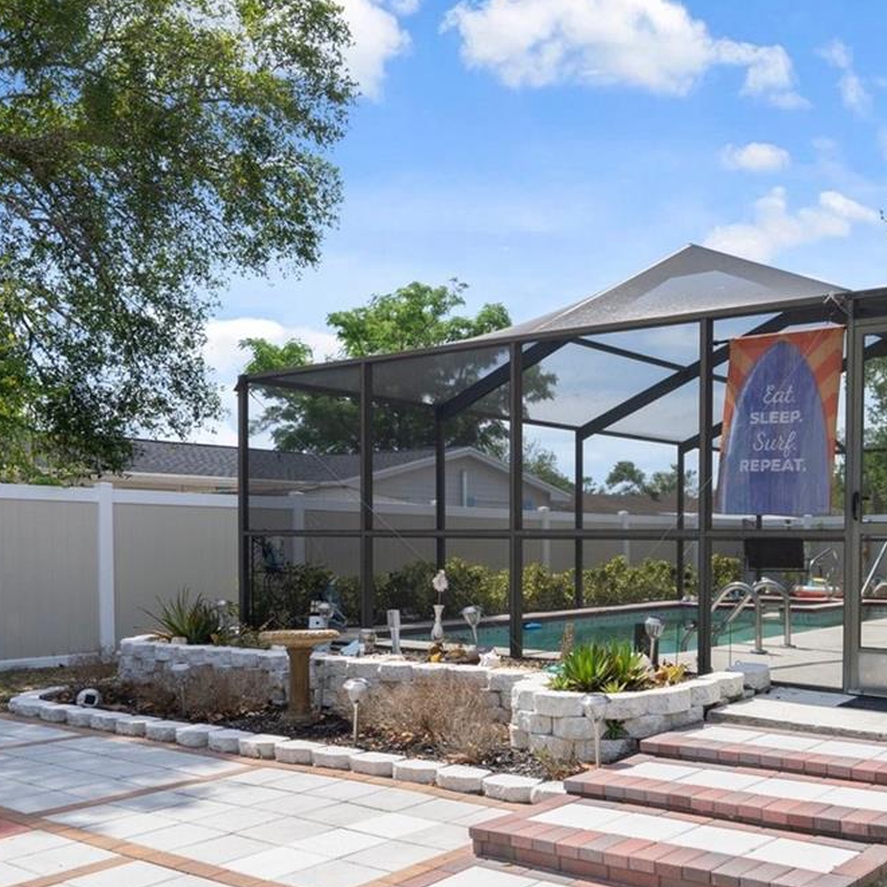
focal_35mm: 35
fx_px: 1015
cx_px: 585
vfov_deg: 46.6
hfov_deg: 46.5
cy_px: 577
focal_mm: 17
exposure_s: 1/160
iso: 320
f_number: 9
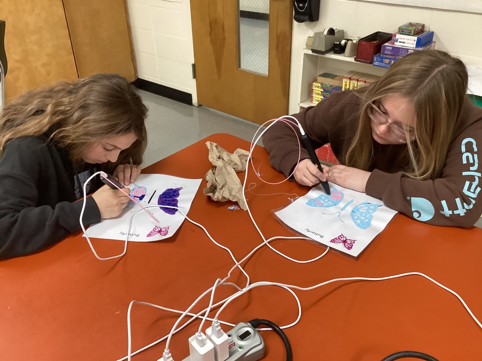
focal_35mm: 31
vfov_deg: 45.4
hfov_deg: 58.4
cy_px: 180
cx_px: 241
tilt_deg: -32.5
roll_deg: +2.5
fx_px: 432
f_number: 2.4
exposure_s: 1/60
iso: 320
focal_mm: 3.3
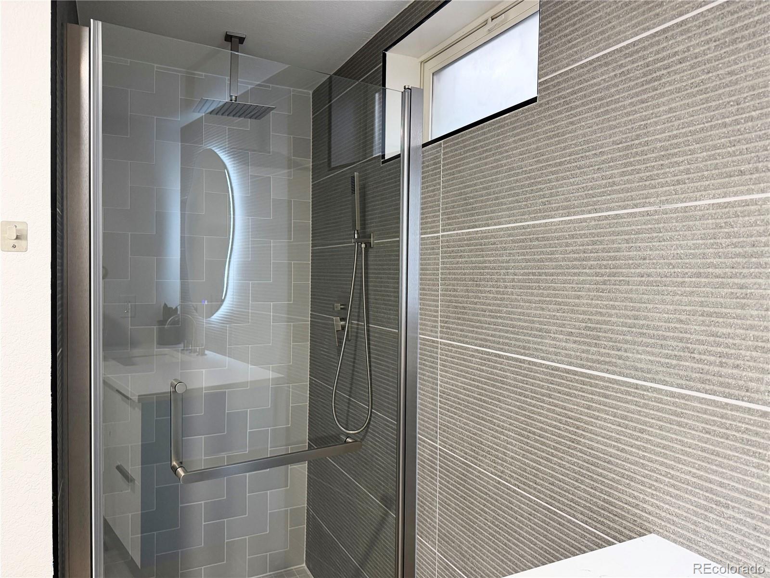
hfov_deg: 71.6
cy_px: 289
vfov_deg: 56.8
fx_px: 534
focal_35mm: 24
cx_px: 385
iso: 250
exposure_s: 1/60
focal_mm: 6.76
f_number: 1.78
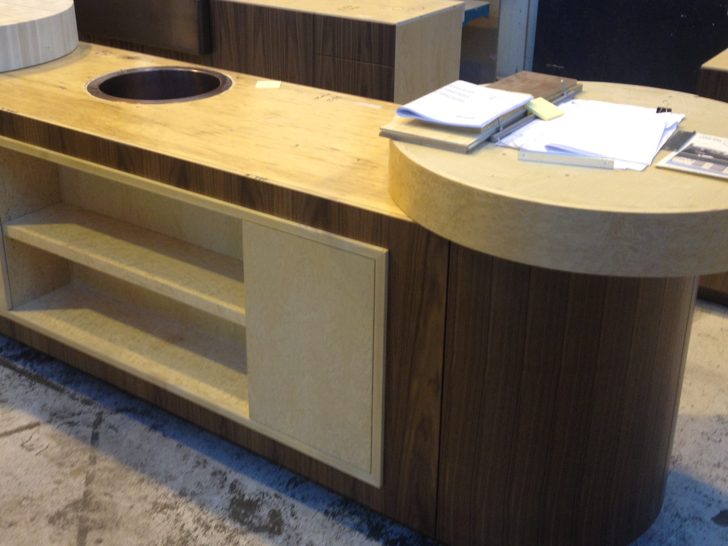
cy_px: 210
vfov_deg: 29.6
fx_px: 1031
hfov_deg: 38.9
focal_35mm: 49
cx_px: 333
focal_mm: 4.28
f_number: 2.4
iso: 80
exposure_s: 1/20
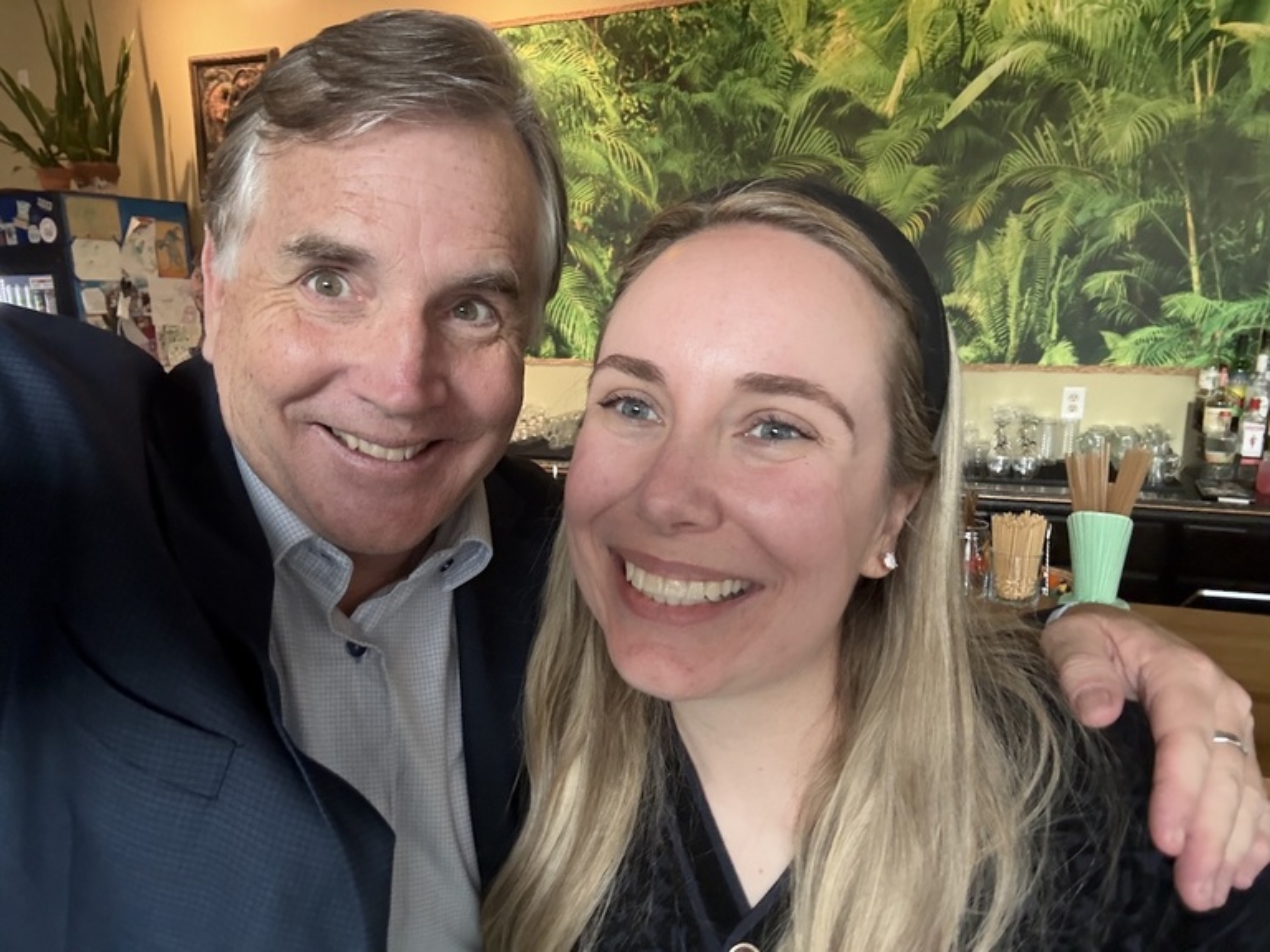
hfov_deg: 73.9
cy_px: 476
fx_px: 844
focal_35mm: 23
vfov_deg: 58.9
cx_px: 635
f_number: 1.9
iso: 250
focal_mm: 2.69
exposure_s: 1/40
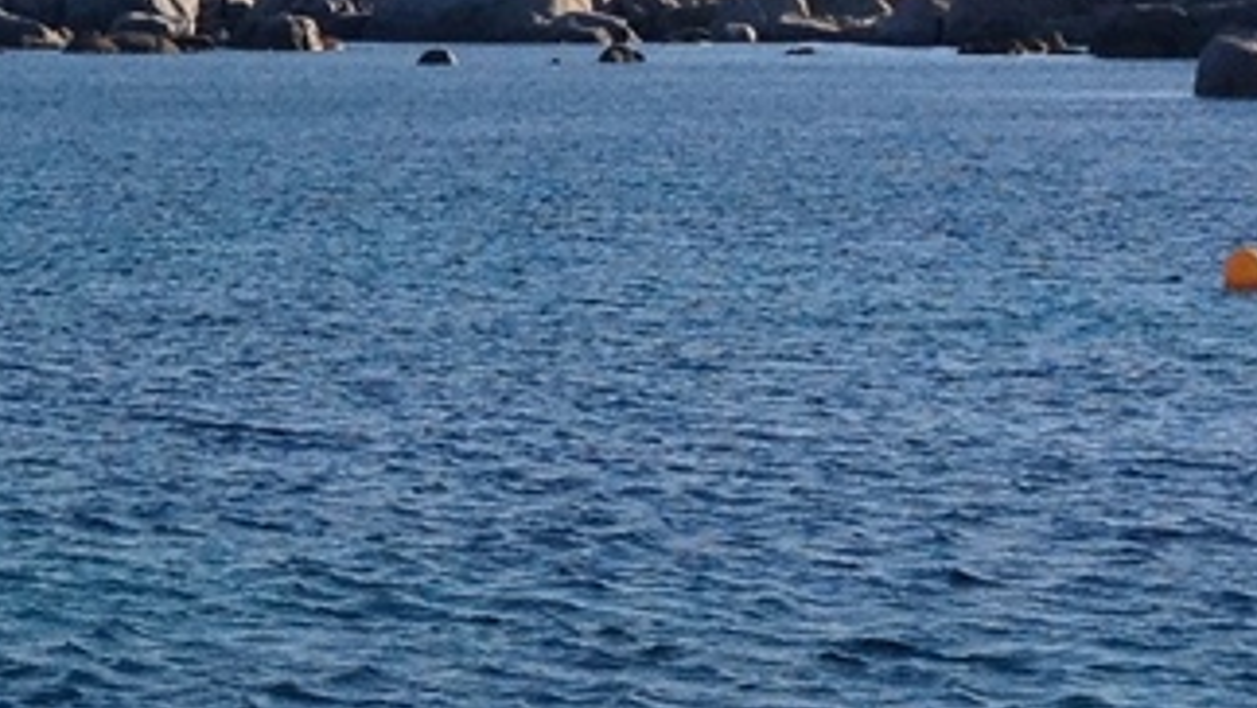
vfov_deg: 6.4
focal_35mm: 189
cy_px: -23
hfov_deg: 10.9
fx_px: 6302
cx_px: -759
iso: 64
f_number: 2.4
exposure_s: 1/2123
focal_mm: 4.28
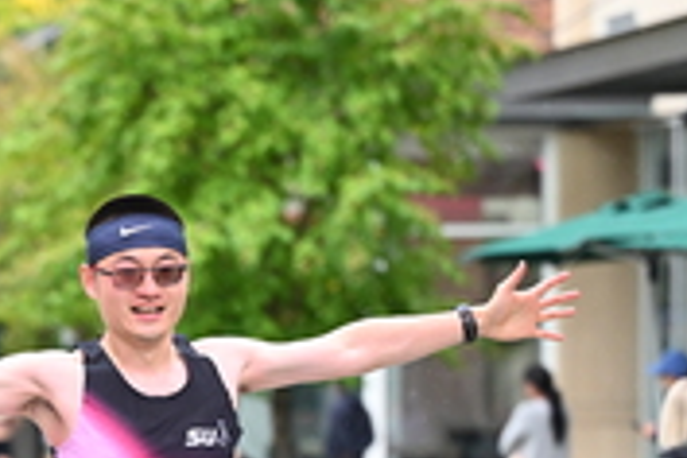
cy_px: 557
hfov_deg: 6.4
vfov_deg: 4.3
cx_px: -19
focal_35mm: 320
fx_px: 6106
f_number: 2.8
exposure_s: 1/1250
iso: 1250
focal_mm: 103
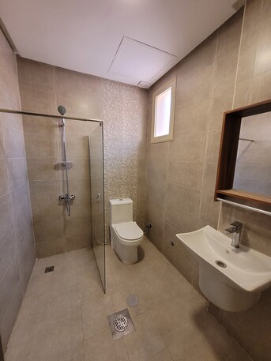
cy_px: 180
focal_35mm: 13
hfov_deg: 89.9
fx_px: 136
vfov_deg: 106.2
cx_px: 136
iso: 320
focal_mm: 1.74
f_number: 2.2
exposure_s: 1/50
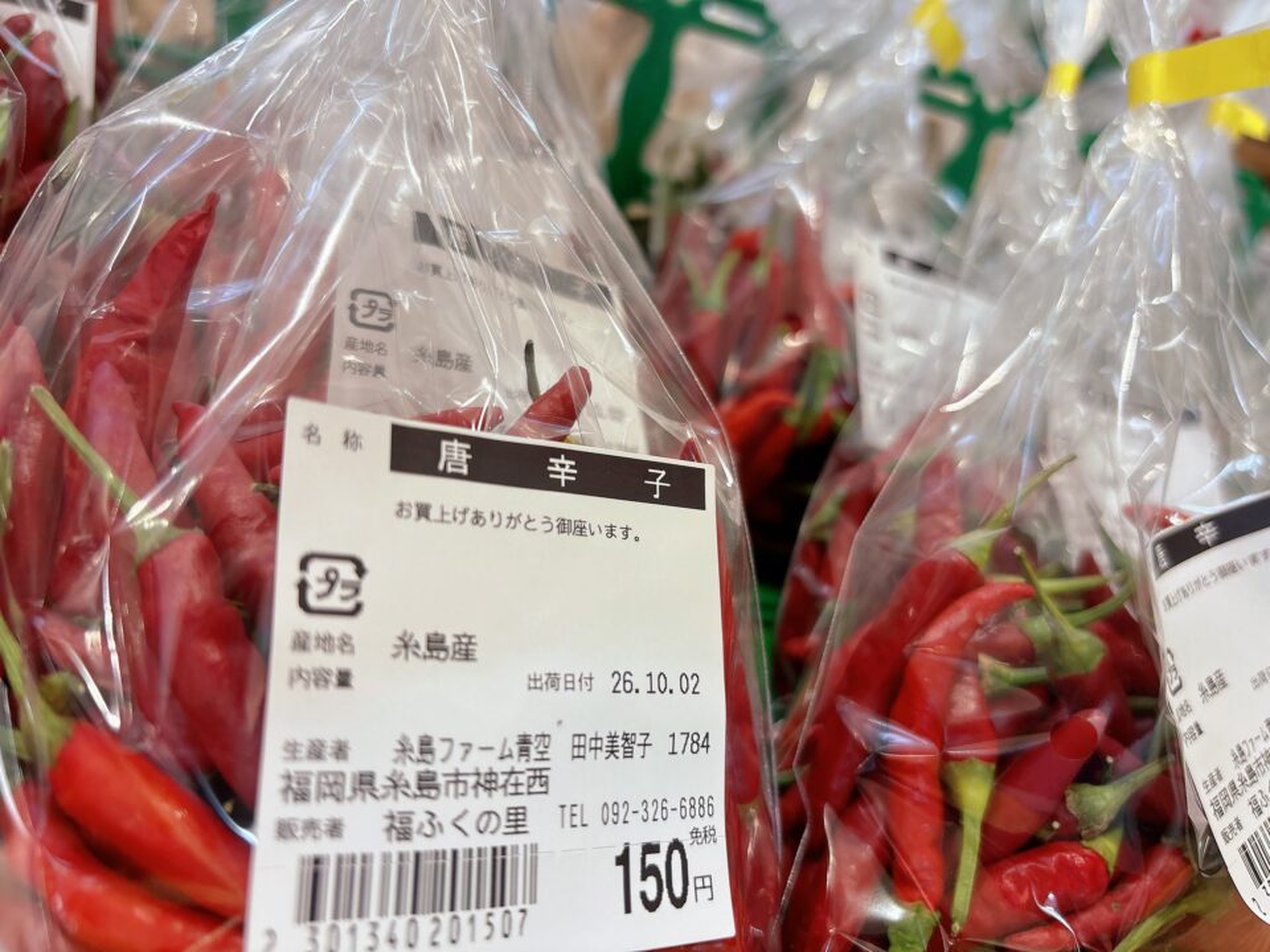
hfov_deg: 67.3
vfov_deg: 53.1
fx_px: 954
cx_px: 635
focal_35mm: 26
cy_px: 476
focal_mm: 5.96
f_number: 1.6
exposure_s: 1/120
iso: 100
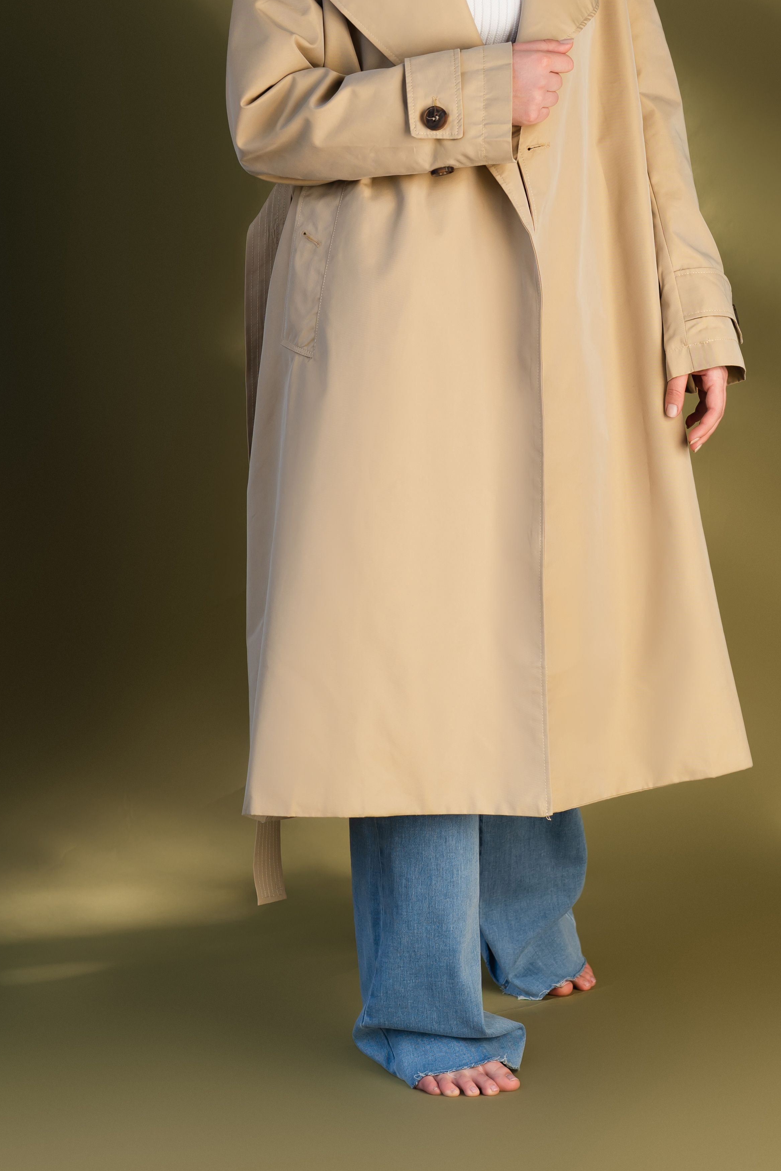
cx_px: 449
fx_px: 3057
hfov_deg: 14.6
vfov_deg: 21.6
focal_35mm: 94
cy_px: 346
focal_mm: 55
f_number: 4.5
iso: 125
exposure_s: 1/250
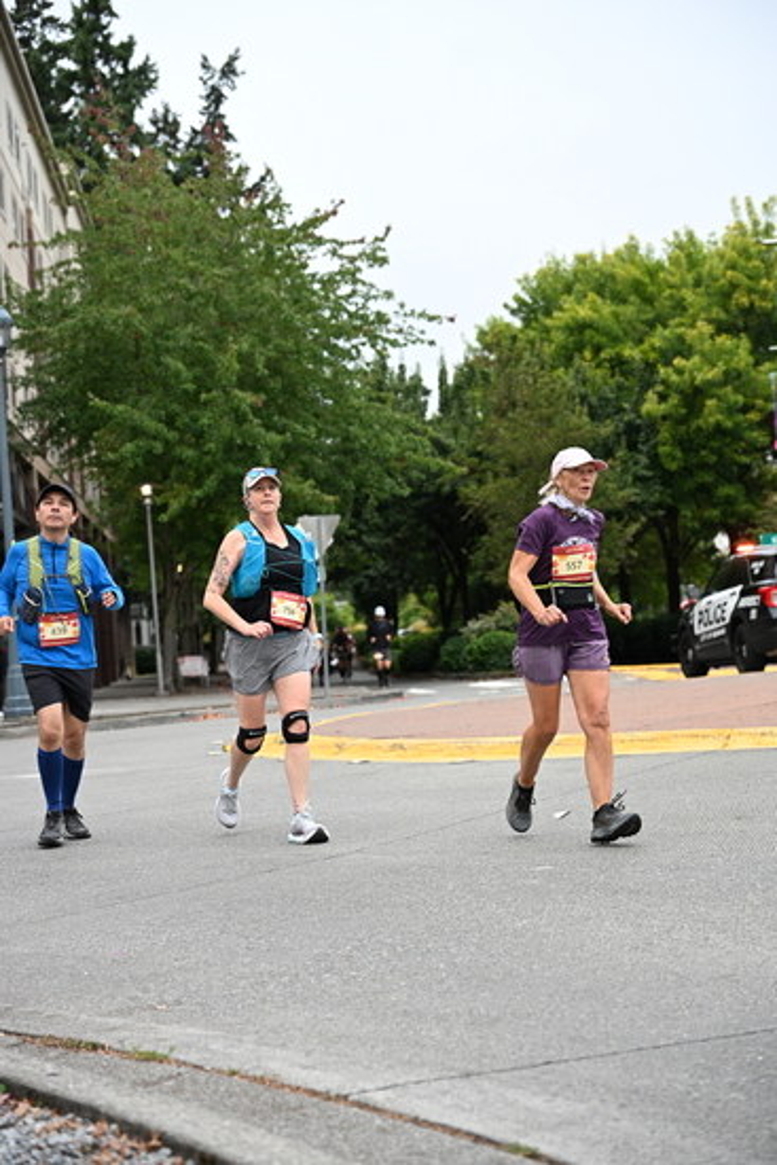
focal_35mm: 65
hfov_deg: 20.9
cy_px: 582
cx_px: 388
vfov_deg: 31.0
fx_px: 2103
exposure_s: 1/800
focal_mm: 65
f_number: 4
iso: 1600
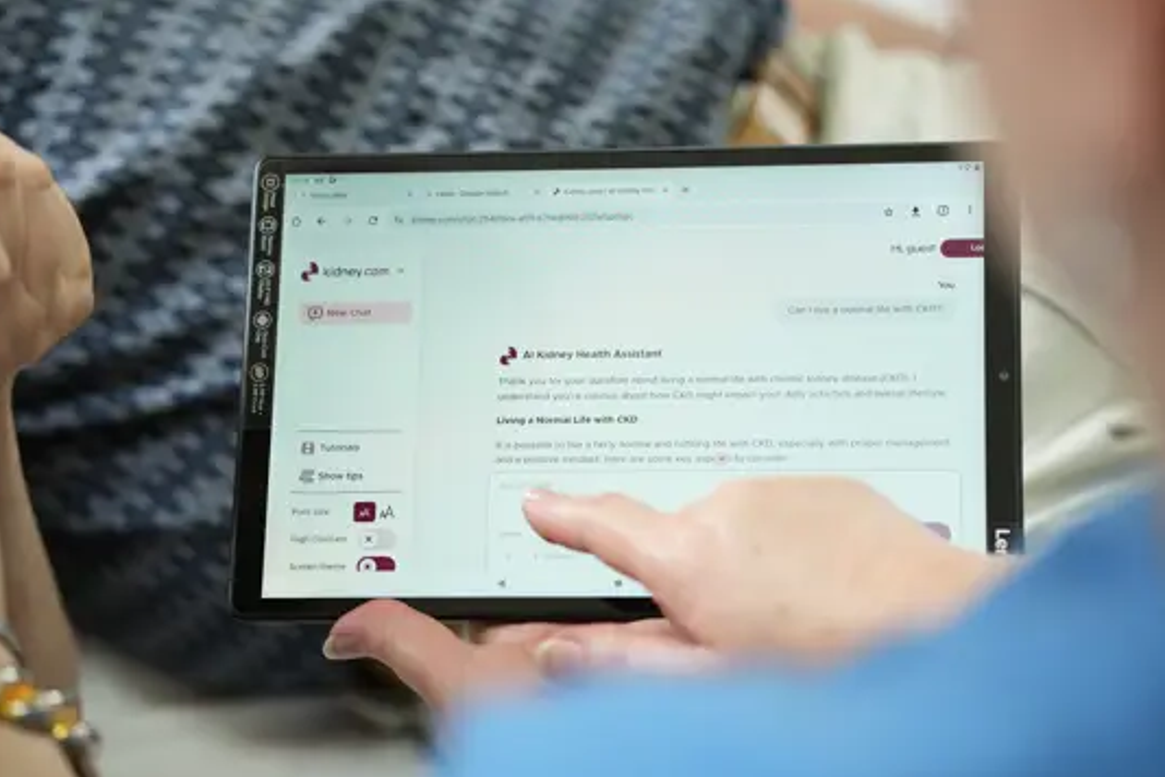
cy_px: 388
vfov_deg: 15.9
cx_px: 578
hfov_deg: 23.6
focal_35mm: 86
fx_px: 2783
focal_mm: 85
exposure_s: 1/50
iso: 200
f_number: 4
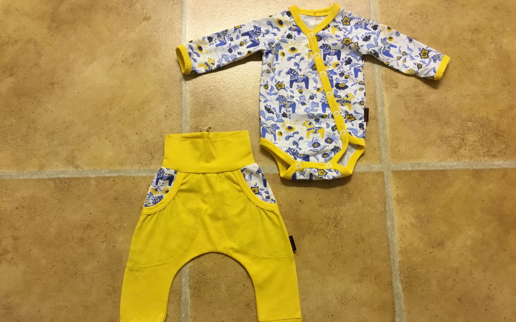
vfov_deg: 38.3
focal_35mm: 33
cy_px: 181
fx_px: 464
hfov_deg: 58.1
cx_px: 258
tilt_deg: -78.4
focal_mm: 3.3
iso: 160
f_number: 2.4
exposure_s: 1/33
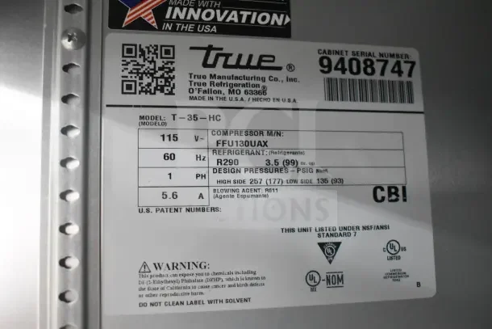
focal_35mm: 38
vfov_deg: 35.5
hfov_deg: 51.3
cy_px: 164
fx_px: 513
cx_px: 246
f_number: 4
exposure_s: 1/40
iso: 6400
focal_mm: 25
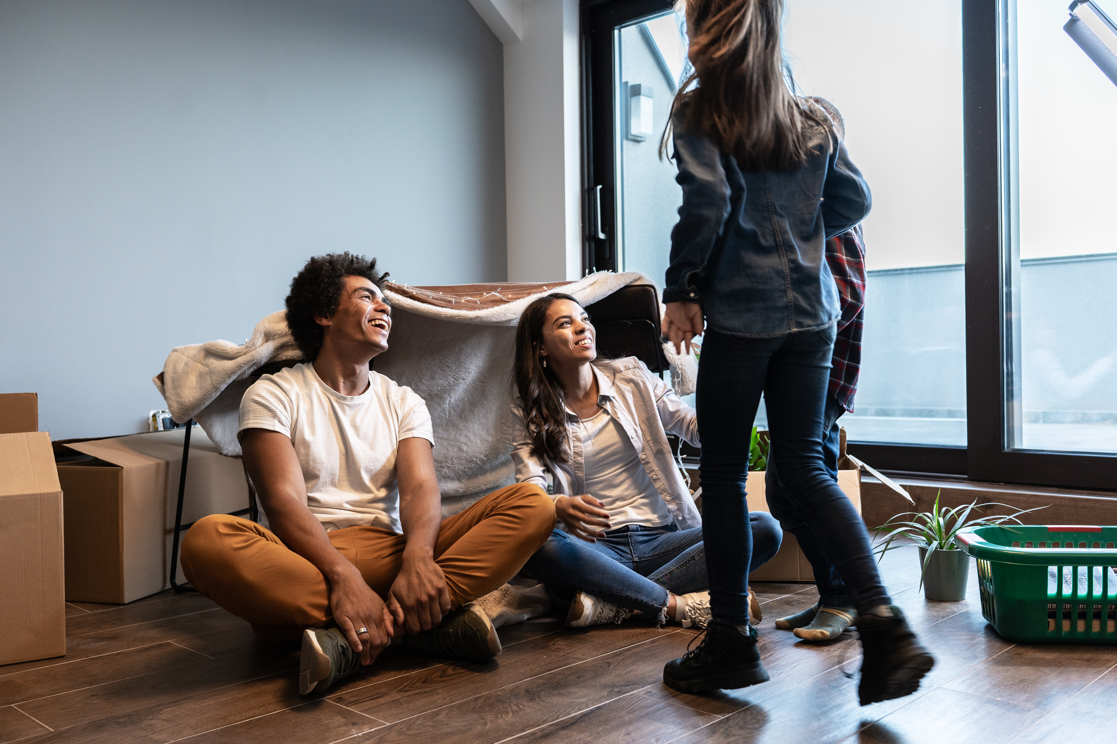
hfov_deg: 54.4
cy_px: 372
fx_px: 1086
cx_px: 558
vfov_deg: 37.9
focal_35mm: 35
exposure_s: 1/160
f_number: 3.5
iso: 640
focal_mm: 35
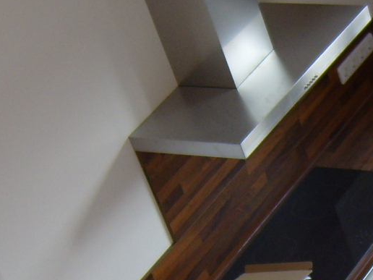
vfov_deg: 10.4
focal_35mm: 139
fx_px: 1498
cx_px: 460
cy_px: 400
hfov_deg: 13.7
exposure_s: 1/45
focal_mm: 7.4
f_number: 2.8
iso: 80
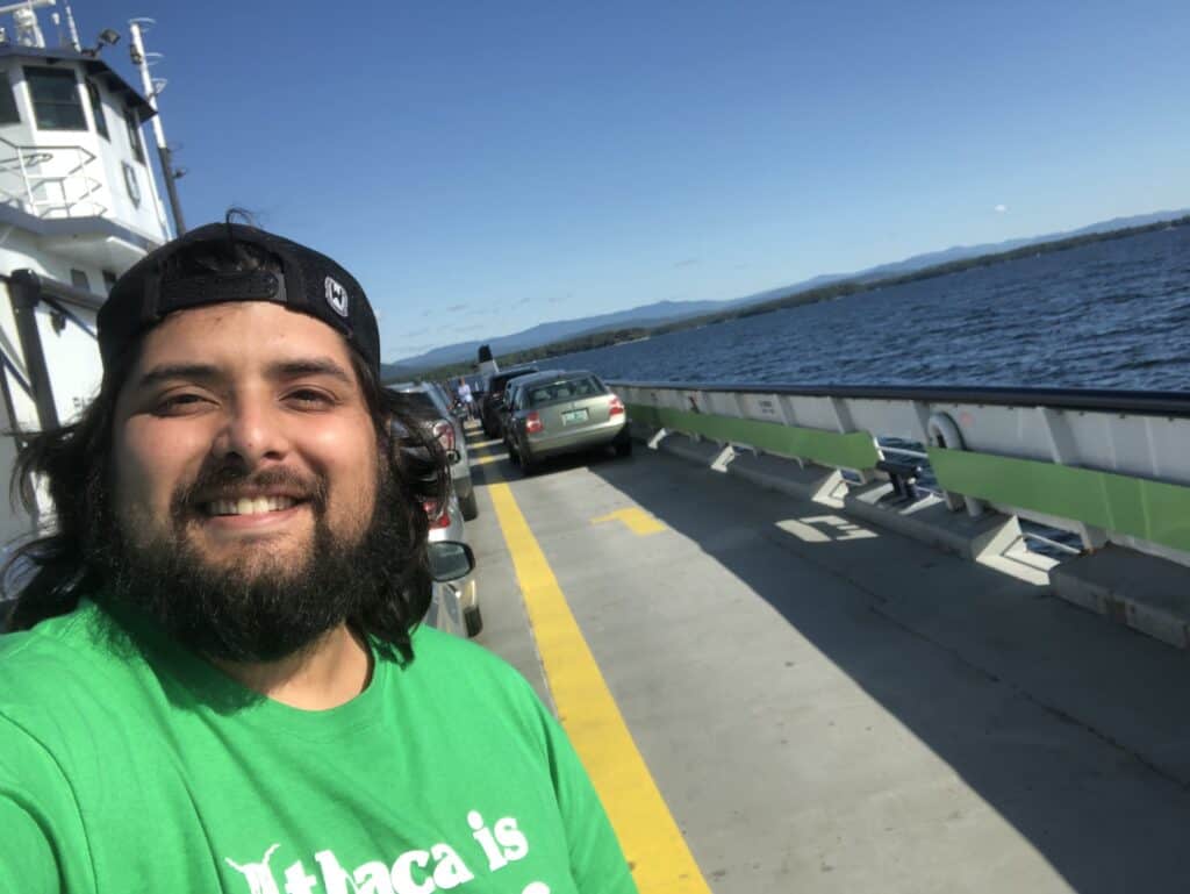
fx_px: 1101
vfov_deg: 44.2
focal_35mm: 32
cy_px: 447
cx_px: 595
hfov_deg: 56.8
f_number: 2.2
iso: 20
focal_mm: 2.87
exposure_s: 1/1099
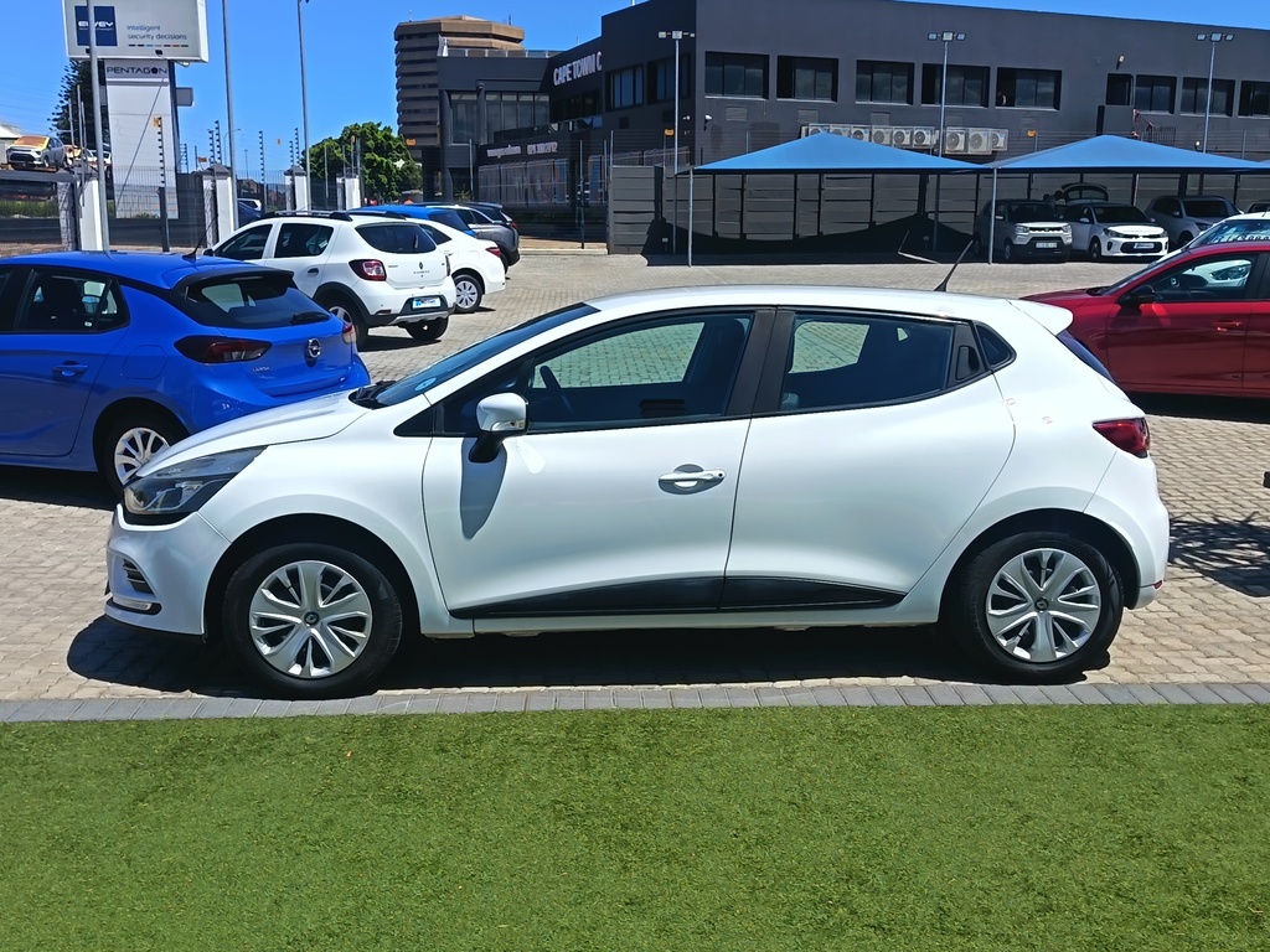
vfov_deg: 39.7
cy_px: 476
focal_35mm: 36
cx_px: 635
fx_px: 1321
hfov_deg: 51.4
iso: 101
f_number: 1.75
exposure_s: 1/1255
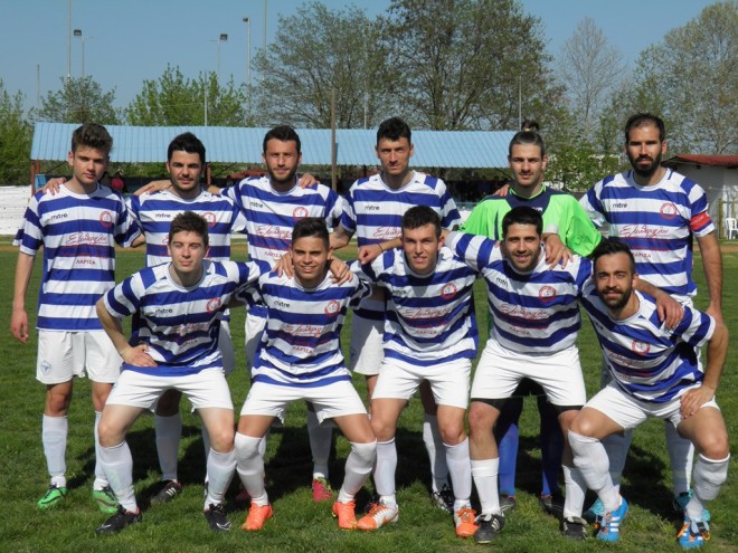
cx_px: 369
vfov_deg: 23.7
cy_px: 276
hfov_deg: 31.2
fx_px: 1322
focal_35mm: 62
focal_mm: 11.2
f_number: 6
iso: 50
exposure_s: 1/500
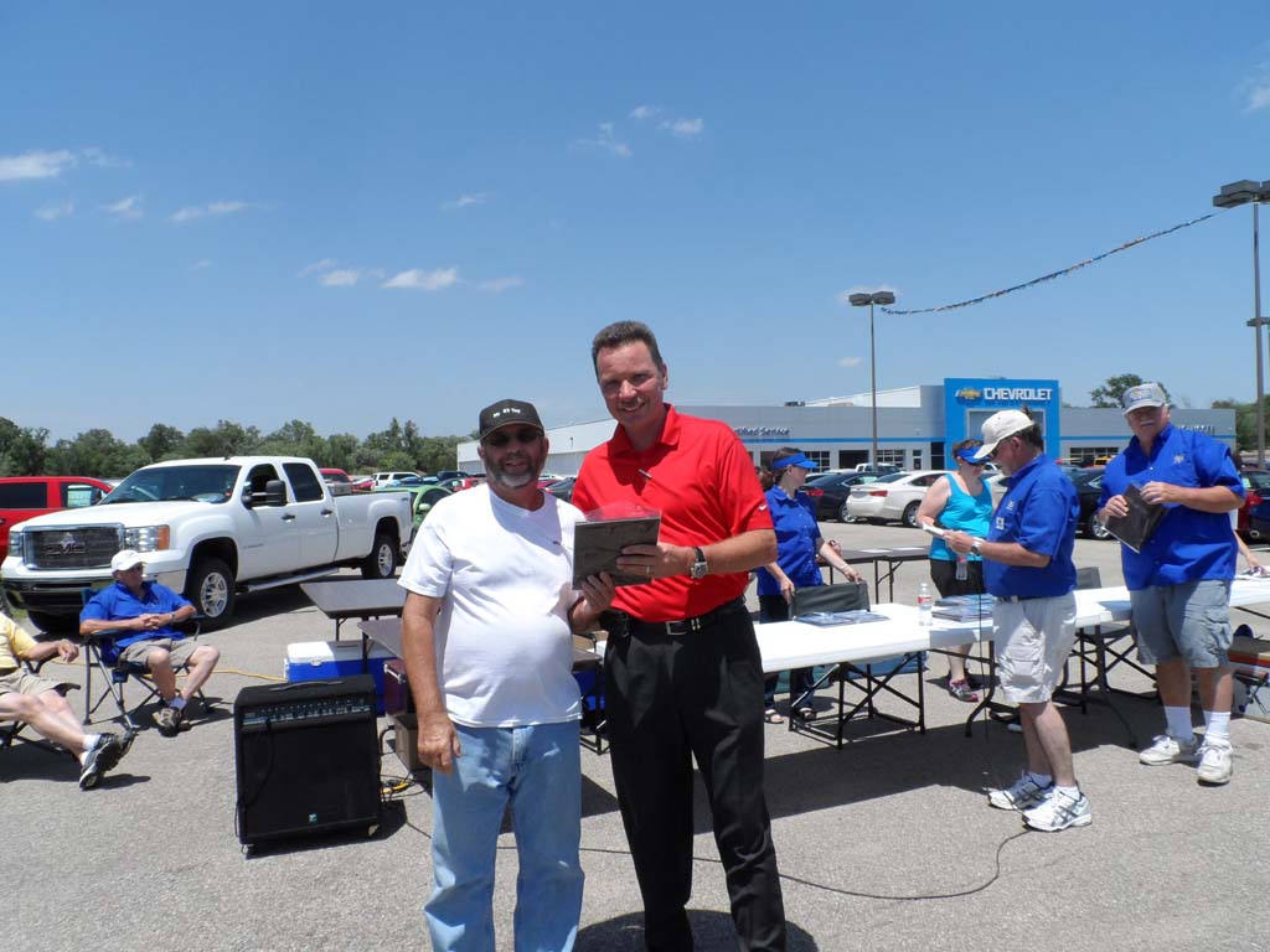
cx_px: 635
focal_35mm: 24
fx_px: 881
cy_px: 476
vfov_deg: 56.8
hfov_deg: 71.6
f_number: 4.5
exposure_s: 1/750
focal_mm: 4
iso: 80
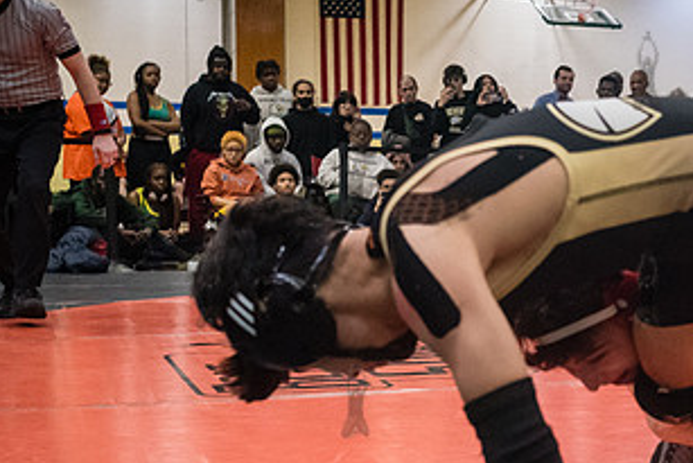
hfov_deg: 26.0
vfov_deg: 17.9
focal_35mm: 76
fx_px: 1464
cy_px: 282
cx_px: 590
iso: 8000
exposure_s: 1/400
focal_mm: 35
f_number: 4
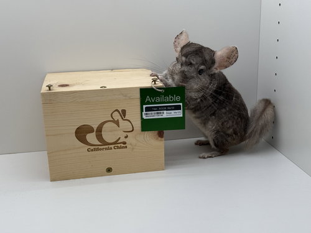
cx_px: 156
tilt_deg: -17.3
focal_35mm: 48
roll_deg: +1.5
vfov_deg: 30.3
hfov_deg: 39.7
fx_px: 431
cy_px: 116
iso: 80
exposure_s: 1/975
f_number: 1.78
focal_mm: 6.76
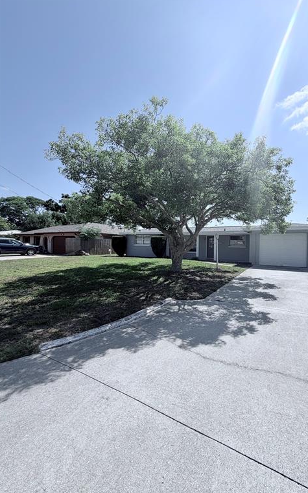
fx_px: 201
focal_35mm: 15
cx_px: 183
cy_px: 245
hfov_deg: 74.1
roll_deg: -1.0
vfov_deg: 101.5
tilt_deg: +0.3
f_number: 2.2
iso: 20
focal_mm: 2.22
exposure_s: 1/1259
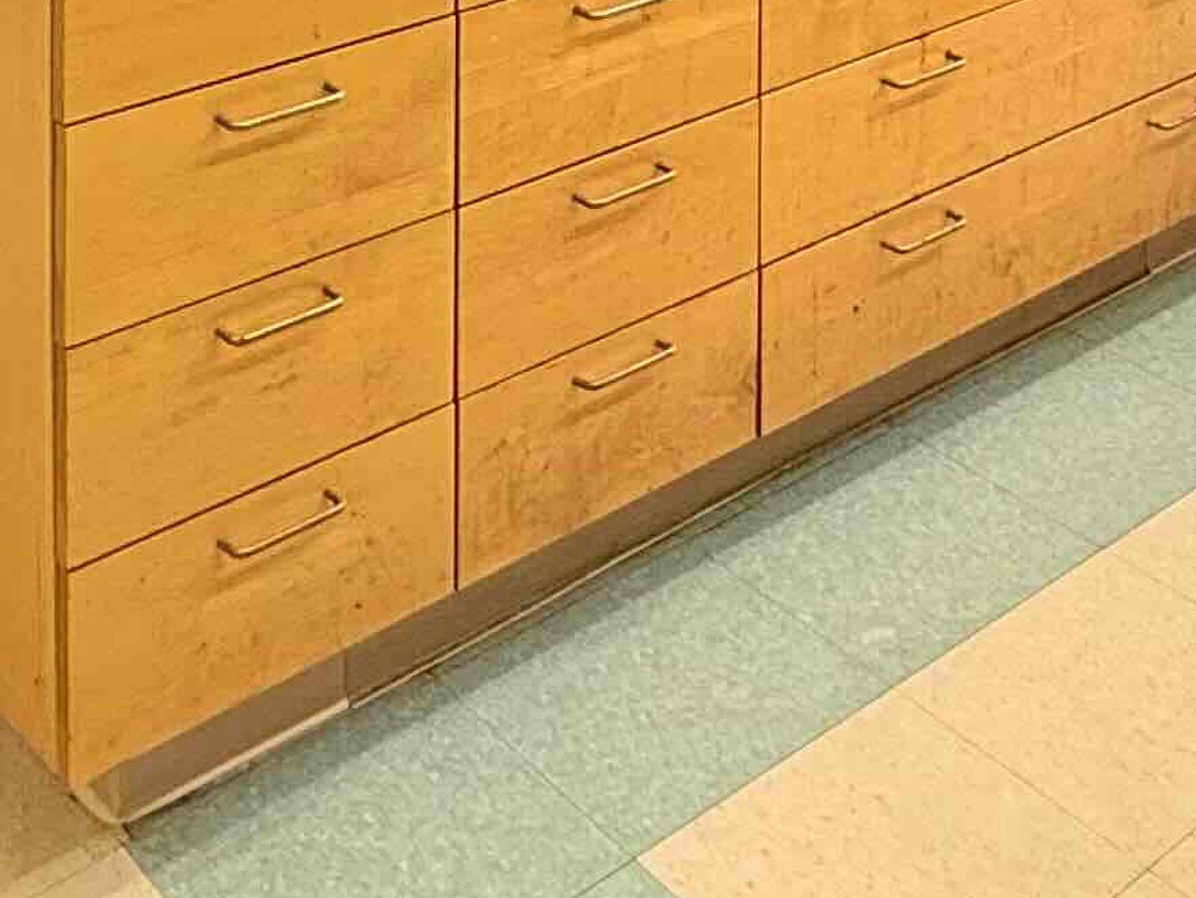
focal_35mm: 64
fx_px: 2212
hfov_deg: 29.7
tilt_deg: -1.3
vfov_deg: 18.1
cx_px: 911
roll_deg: -0.3
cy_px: -735
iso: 200
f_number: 2.2
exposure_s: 1/120
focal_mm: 2.22
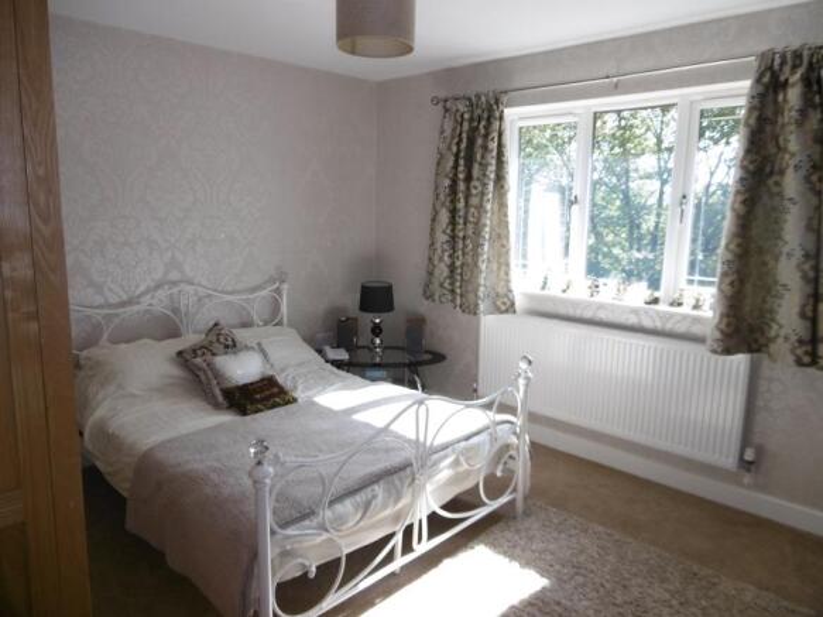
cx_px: 412
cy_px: 308
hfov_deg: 71.6
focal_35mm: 24
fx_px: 570
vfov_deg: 56.8
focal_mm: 4.3
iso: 100
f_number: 3.1
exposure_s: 1/100
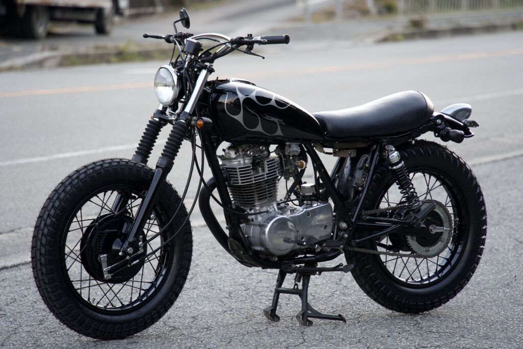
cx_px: 262
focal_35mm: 200
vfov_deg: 6.9
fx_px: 2906
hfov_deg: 10.3
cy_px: 174
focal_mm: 200
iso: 2000
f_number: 5.6
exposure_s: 1/250
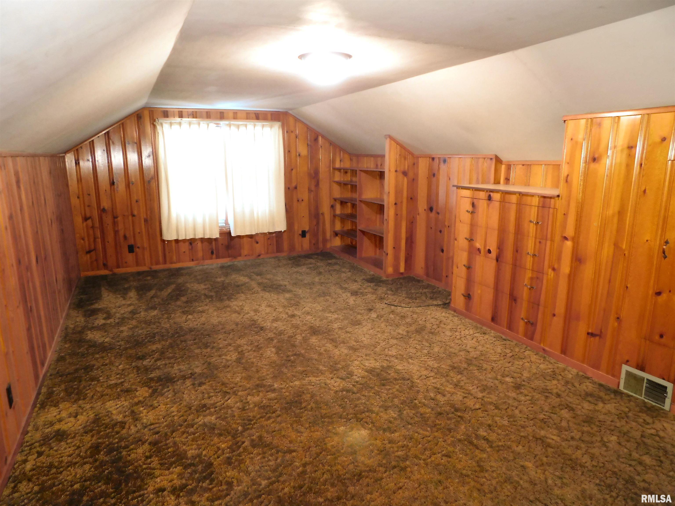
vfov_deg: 58.9
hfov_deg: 73.9
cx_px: 338
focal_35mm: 23
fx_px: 448
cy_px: 253
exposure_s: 1/30
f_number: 3
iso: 200
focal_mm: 4
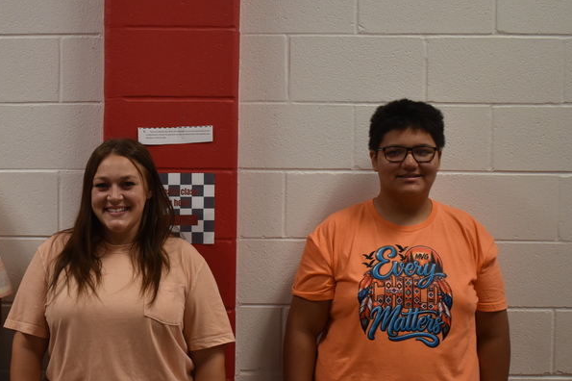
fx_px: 985
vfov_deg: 21.7
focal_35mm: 62
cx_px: 128
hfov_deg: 31.7
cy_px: 272
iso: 900
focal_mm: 24
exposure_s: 1/125
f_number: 3.8
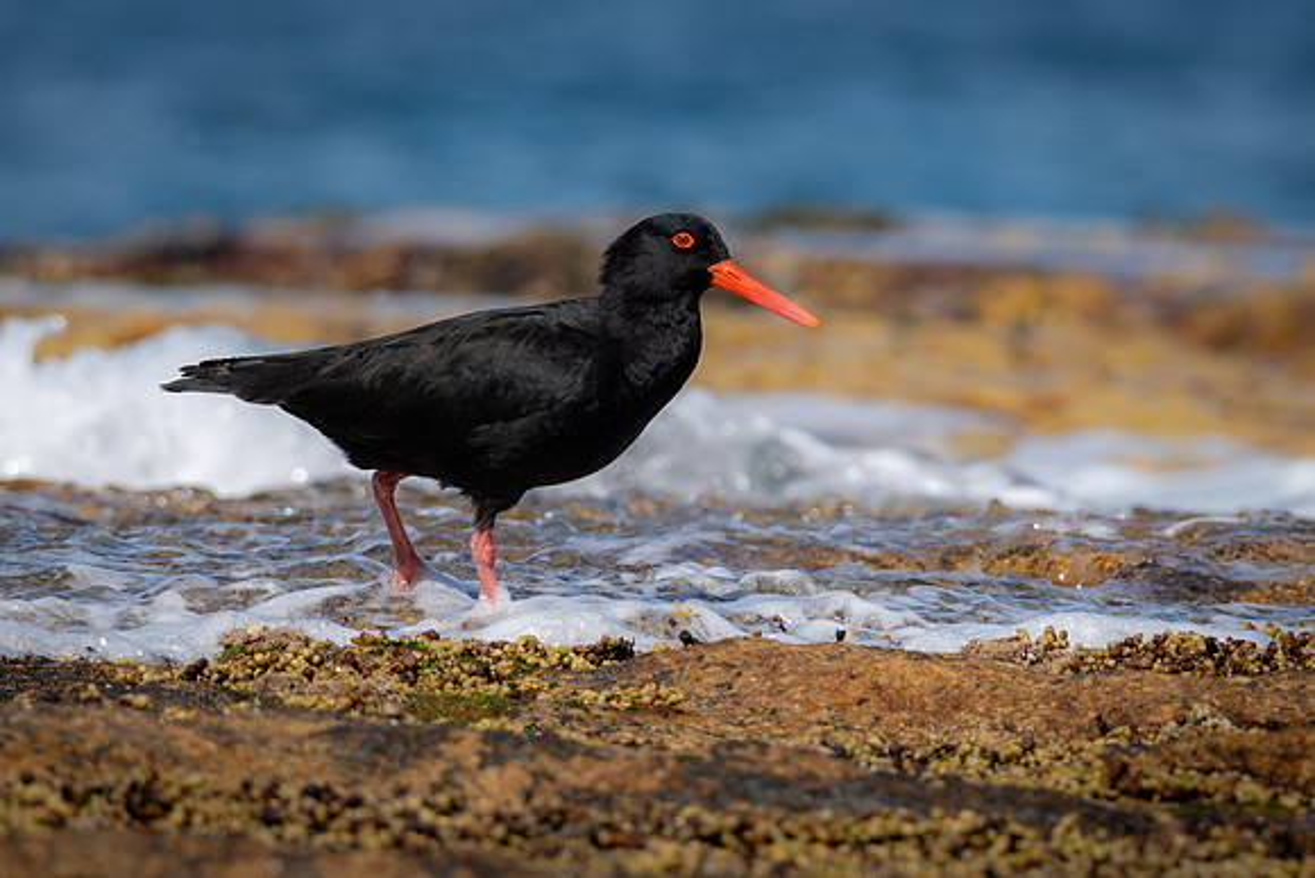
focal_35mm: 969
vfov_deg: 1.4
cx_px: 695
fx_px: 35398
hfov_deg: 2.1
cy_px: 268
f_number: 8
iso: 80
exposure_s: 1/400
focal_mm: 450
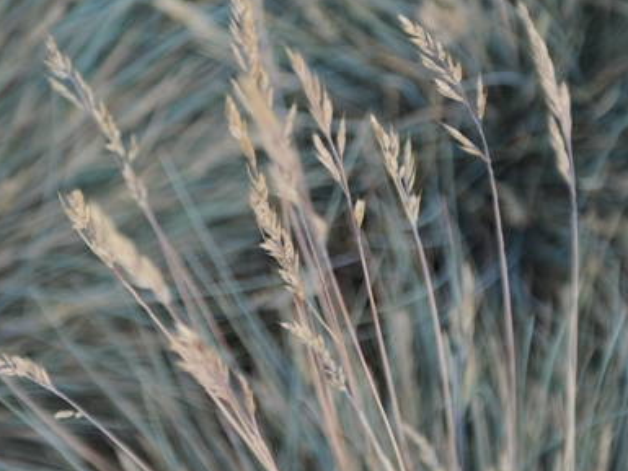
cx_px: 277
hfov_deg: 15.0
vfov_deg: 11.3
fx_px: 2377
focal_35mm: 131
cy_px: 165
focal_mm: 70
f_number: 2.8
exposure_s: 1/1250
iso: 200
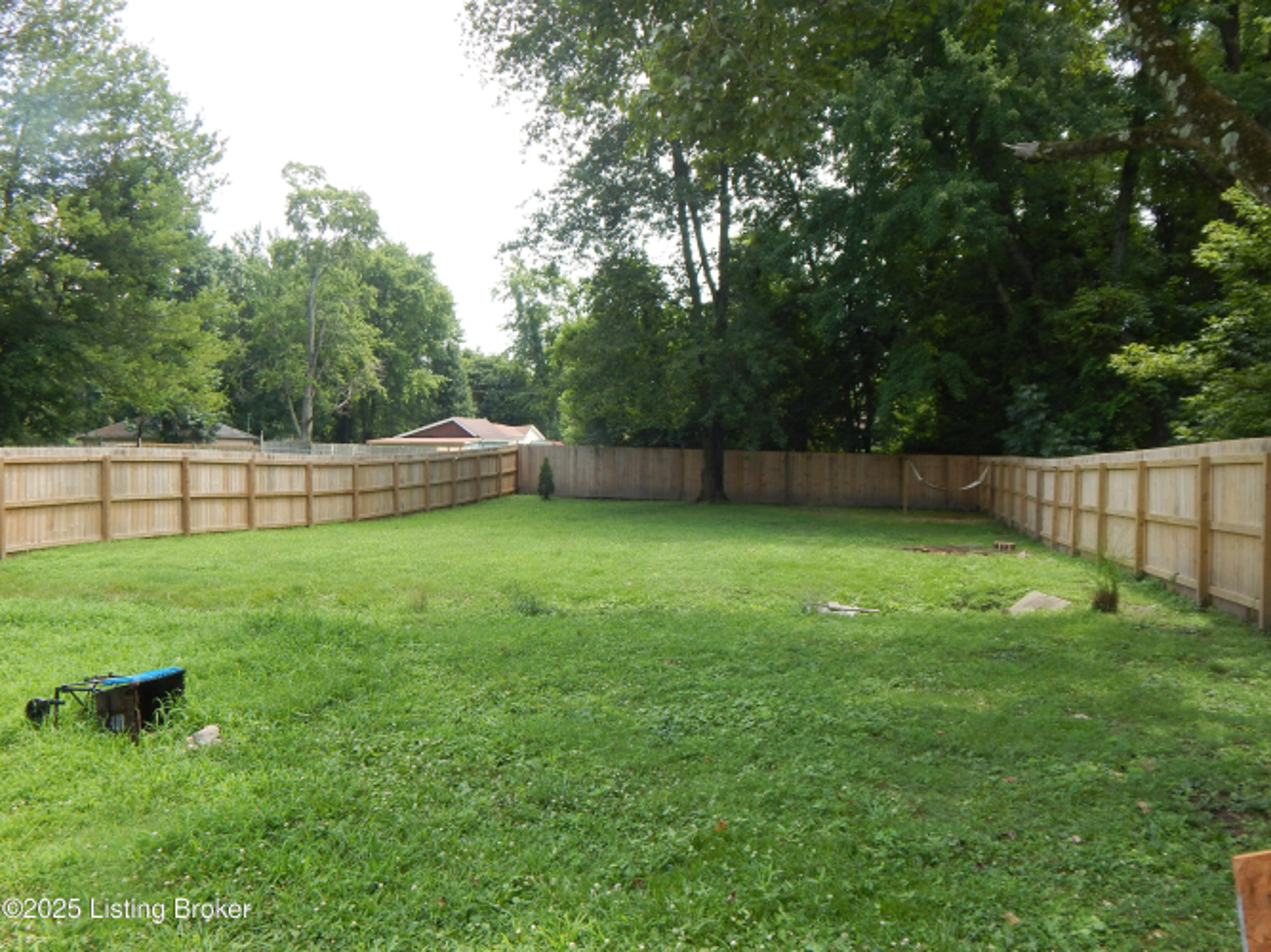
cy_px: 476
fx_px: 1138
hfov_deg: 58.4
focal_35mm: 31
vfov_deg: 45.4
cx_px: 636
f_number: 3.2
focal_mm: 5.6
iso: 125
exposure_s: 1/400
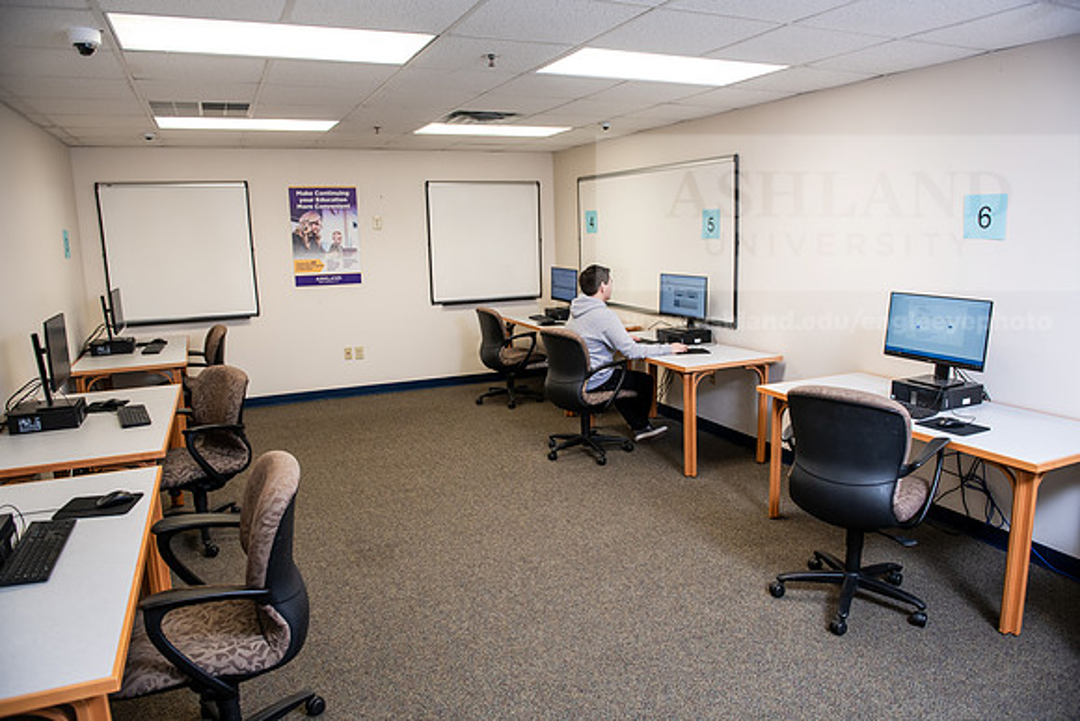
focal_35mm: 24
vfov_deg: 53.2
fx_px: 720
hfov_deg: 73.7
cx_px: 540
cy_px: 360
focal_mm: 24
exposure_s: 1/160
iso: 640
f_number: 3.5
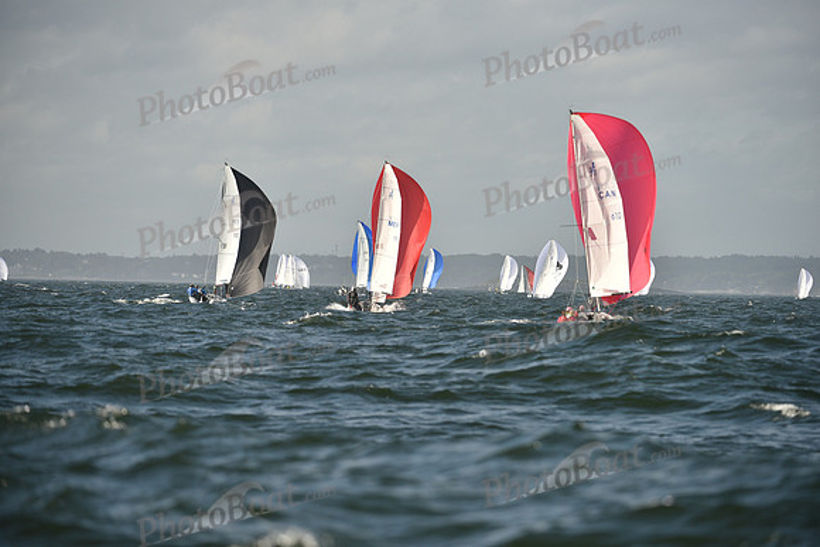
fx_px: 6379
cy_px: 274
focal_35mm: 280
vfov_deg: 4.9
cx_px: 410
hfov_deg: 7.4
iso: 320
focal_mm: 280
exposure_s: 1/2500
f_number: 5
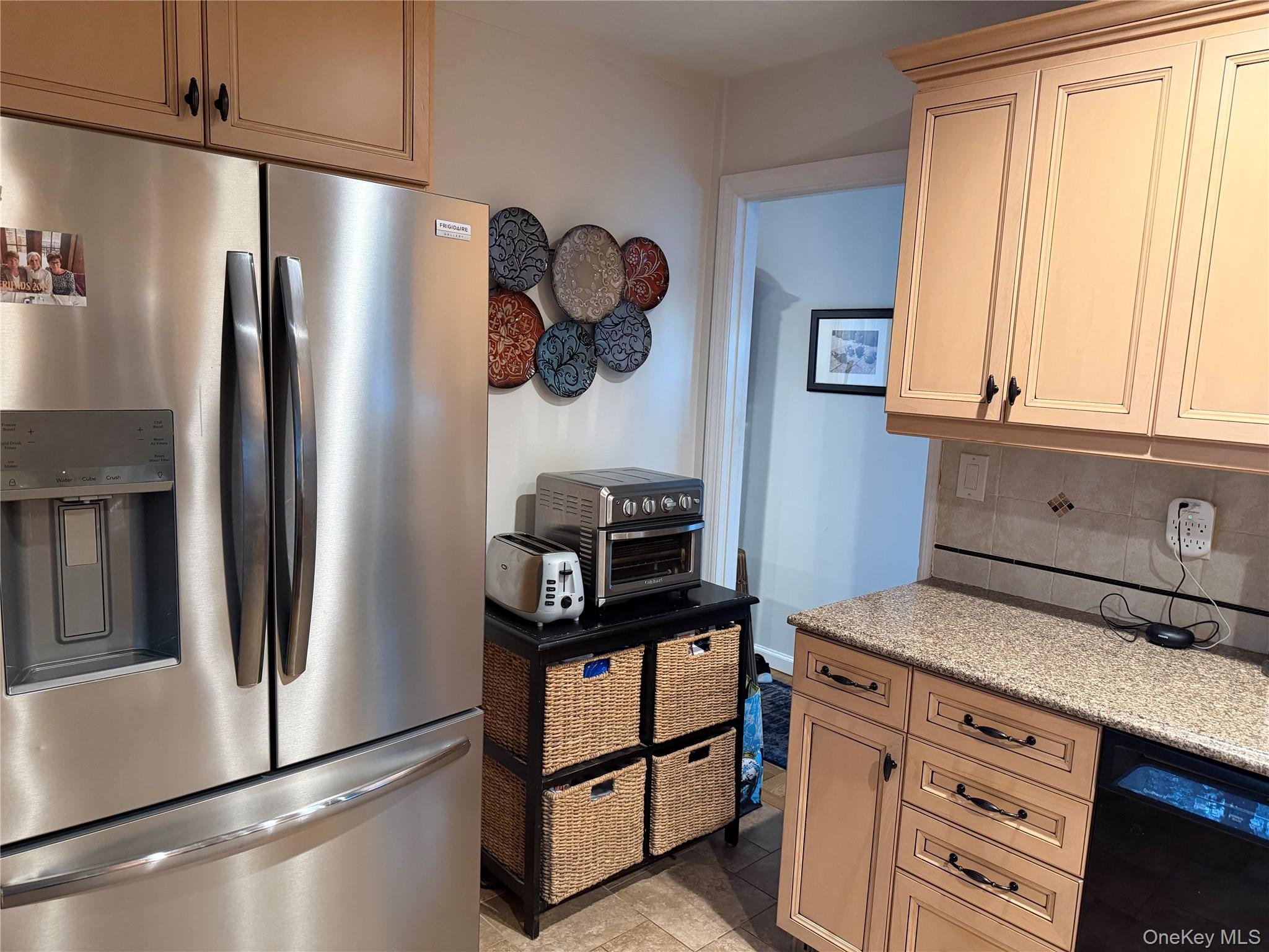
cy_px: 476
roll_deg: -2.2
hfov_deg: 71.6
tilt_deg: -8.1
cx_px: 634
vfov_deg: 56.8
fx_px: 880
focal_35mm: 24
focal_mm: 6.76
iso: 500
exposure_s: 1/60
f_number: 1.78
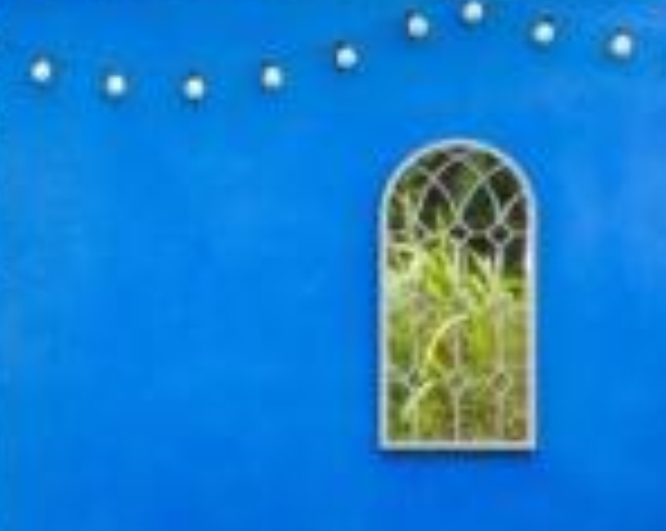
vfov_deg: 12.3
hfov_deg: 14.9
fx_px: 2461
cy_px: 268
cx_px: -137
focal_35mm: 125
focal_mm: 20
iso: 500
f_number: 7.1
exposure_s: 1/100
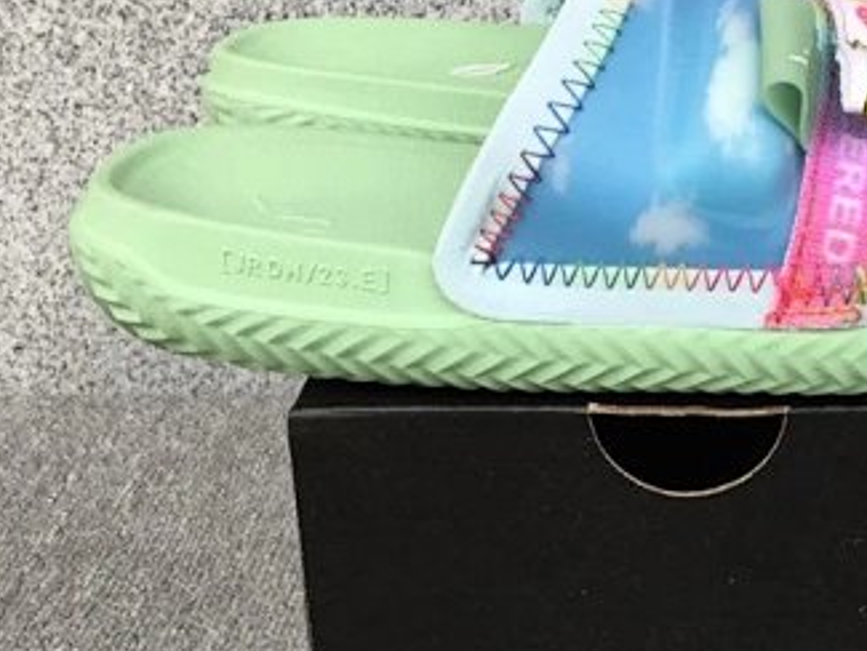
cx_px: 710
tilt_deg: -22.3
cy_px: 371
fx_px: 1528
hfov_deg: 30.8
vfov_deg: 24.0
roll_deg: -0.1
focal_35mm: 61
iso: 40
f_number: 2.4
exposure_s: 1/100
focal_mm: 3.3
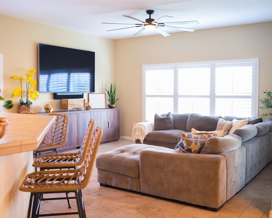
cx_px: 124
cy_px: 110
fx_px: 314
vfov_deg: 38.2
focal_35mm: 39
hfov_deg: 46.8
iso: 1250
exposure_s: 1/125
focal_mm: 34
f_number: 2.8
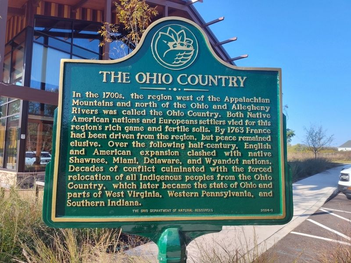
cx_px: 176
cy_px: 132
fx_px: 233
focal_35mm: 23
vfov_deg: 58.9
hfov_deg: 73.9
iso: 100
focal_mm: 5.56
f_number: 1.8
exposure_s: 1/912
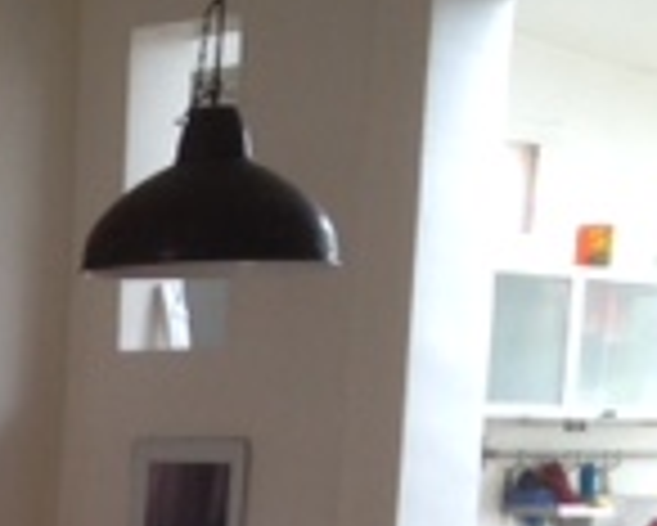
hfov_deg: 11.9
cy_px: 1030
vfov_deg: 9.6
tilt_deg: -12.5
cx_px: -490
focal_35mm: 150
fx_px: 2919
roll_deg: -0.6
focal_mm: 4.28
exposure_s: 1/40
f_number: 2.4
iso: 64
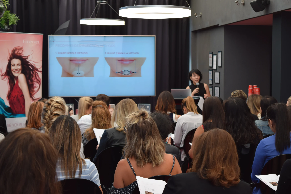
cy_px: 97
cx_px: 146
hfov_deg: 24.6
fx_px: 667
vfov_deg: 16.6
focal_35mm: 82
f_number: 5.6
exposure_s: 1/100
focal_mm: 55
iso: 400
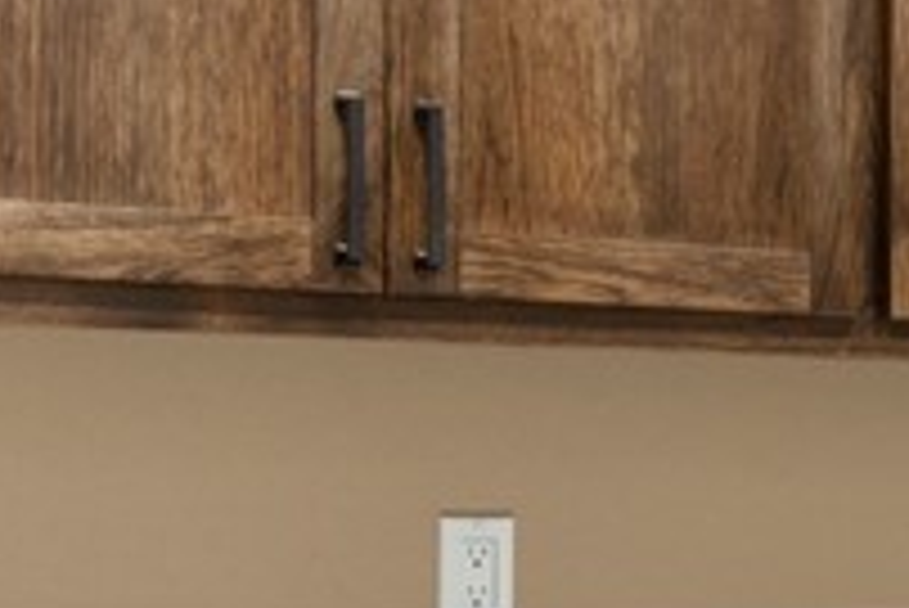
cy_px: 529
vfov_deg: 13.3
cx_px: 1708
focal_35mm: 102
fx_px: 2577
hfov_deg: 16.3
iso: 640
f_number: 8
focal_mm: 19
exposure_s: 1/3
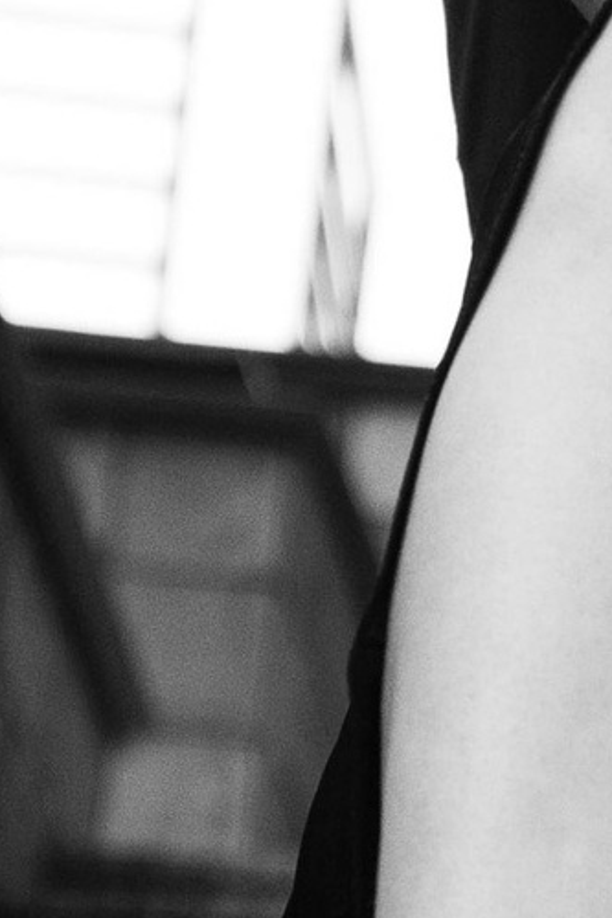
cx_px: 1546
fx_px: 7629
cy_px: -37
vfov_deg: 6.9
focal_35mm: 299
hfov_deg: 4.5
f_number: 2.8
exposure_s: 1/640
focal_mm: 38.9
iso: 1600
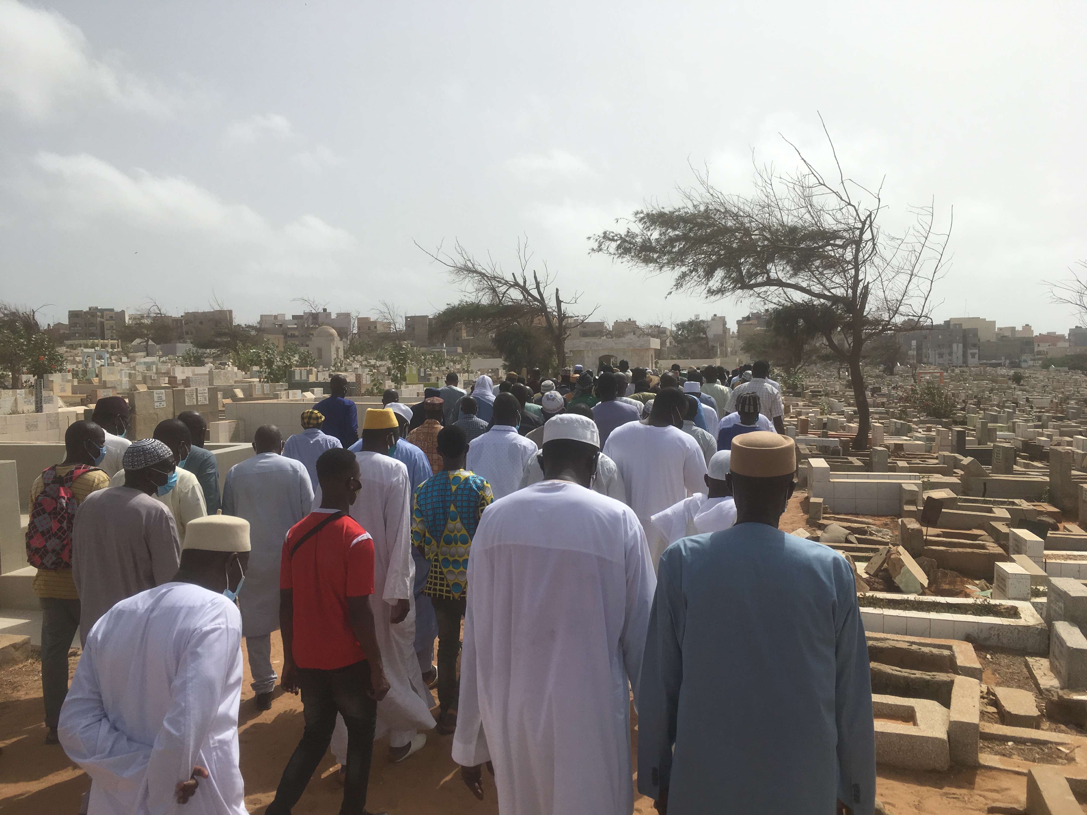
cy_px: 408
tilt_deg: -2.5
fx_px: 911
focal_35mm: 29
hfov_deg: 61.7
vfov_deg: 48.2
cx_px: 544
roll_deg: +0.3
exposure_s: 1/3344
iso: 25
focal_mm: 4.15
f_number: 2.2
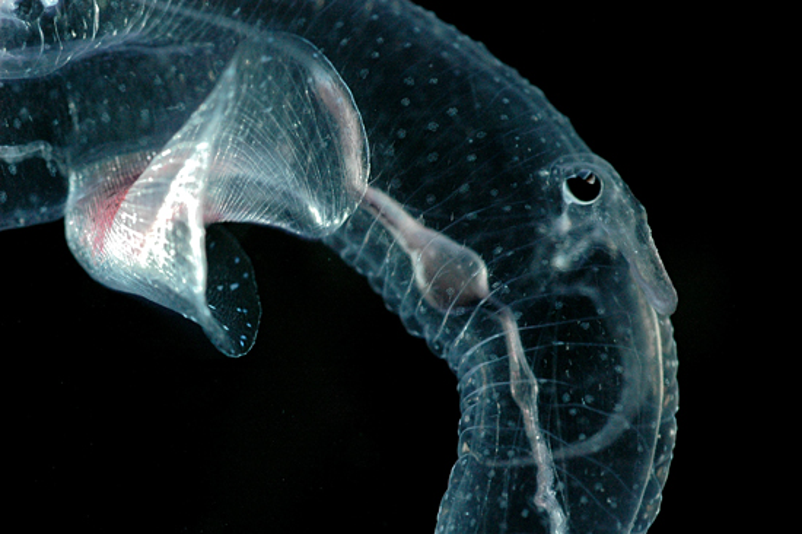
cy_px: 267
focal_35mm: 90
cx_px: 401
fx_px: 2004
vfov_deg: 15.2
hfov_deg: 22.6
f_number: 16
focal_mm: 60
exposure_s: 1/60
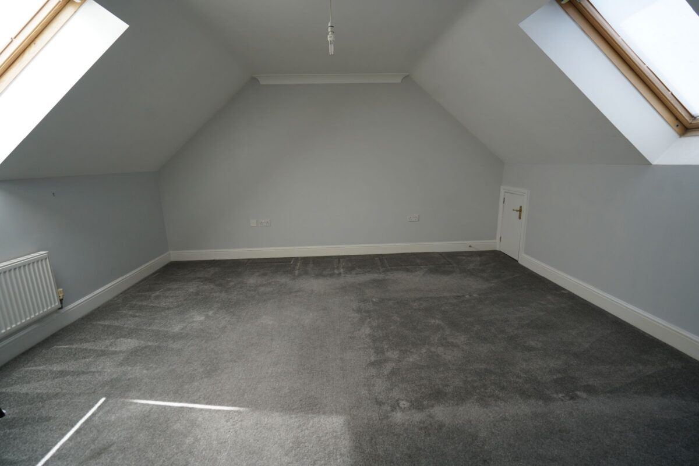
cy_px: 233
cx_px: 350
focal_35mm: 16
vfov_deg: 73.8
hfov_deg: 96.7
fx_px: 311
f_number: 4
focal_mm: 16
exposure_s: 1/160
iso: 320
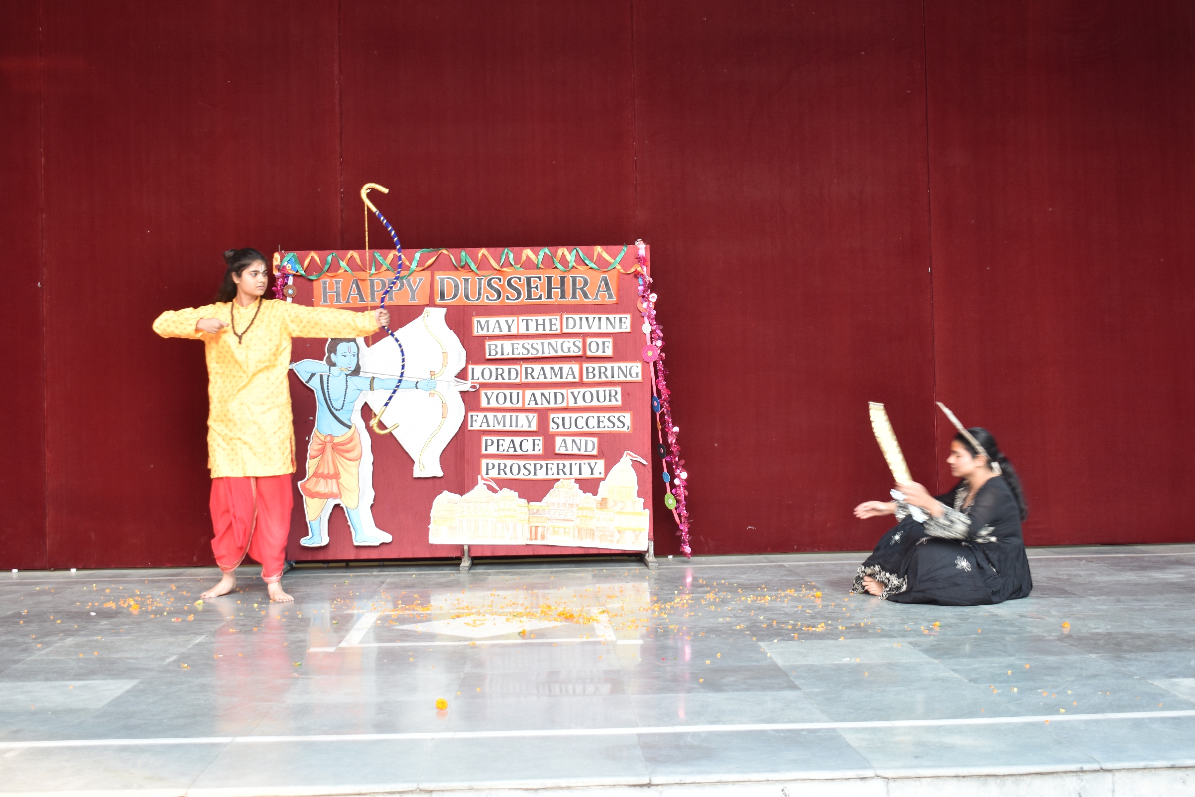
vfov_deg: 28.1
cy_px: 398
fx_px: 1593
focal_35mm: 48
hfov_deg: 41.1
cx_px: 598
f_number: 4.5
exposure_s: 1/50
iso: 160
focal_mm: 32
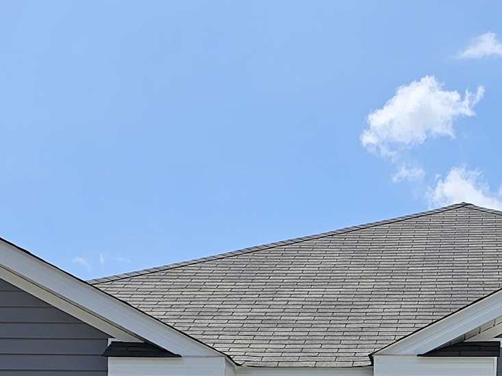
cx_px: 394
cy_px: 604
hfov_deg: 20.2
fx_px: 1392
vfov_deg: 14.2
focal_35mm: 96
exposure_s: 1/1623
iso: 10
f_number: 1.7
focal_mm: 6.3
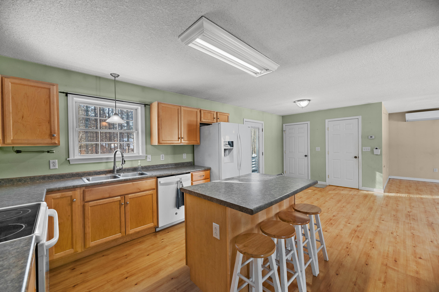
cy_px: 146
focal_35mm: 14
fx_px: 171
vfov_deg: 81.1
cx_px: 220
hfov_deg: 104.3
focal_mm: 14
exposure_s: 1/8
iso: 800
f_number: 7.1
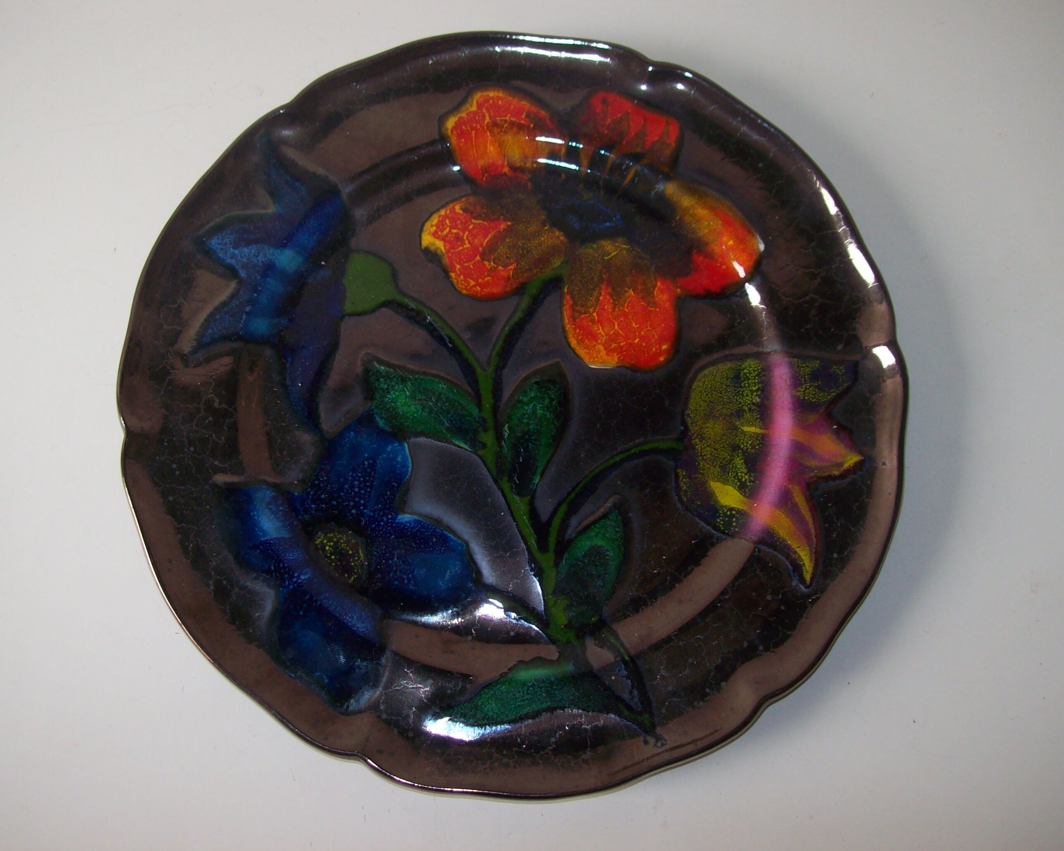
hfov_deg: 46.8
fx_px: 1228
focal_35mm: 39
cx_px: 490
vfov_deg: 38.2
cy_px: 414
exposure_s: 1/64
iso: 80
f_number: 2.7
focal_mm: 6
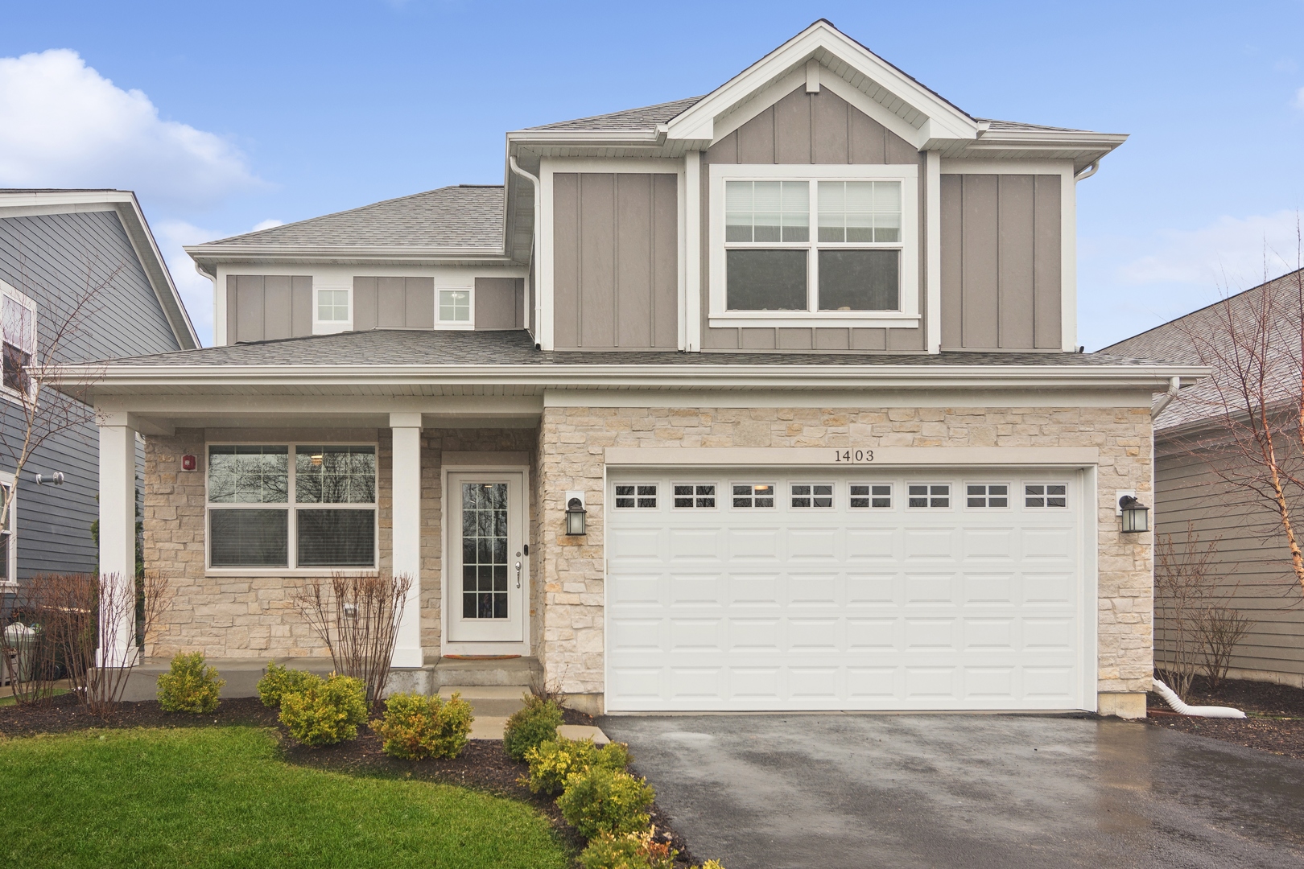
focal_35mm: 26
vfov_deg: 50.4
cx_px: 652
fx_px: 924
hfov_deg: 70.4
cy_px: 434
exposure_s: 1/500
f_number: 8
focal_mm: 17
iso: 200
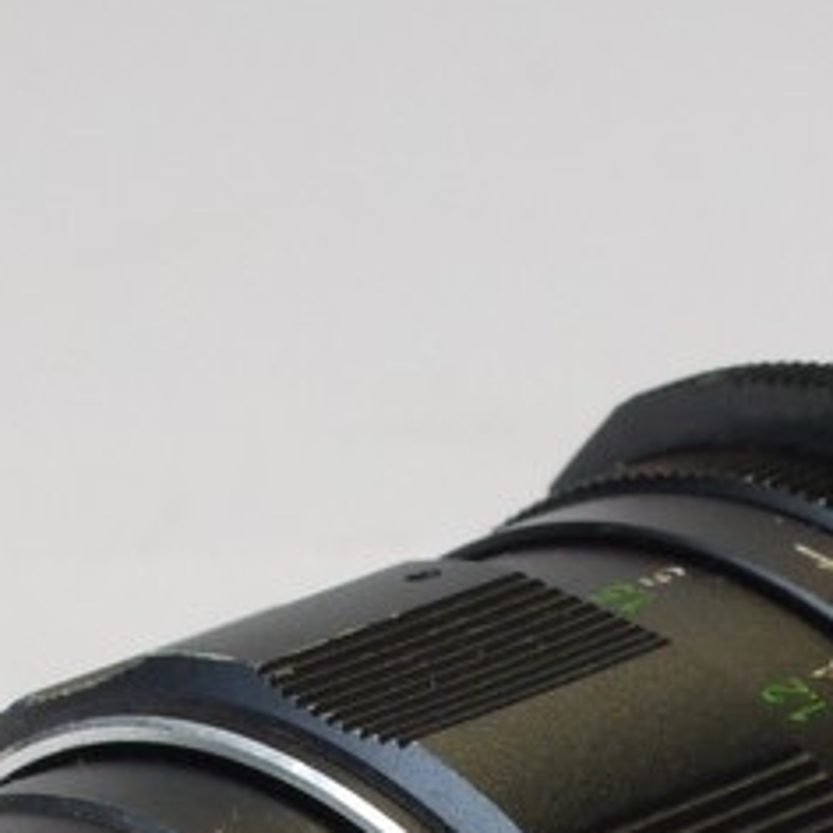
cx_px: 526
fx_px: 7351
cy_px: 1514
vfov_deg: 6.3
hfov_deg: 6.5
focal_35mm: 270
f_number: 10
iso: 400
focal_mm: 30
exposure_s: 1/20
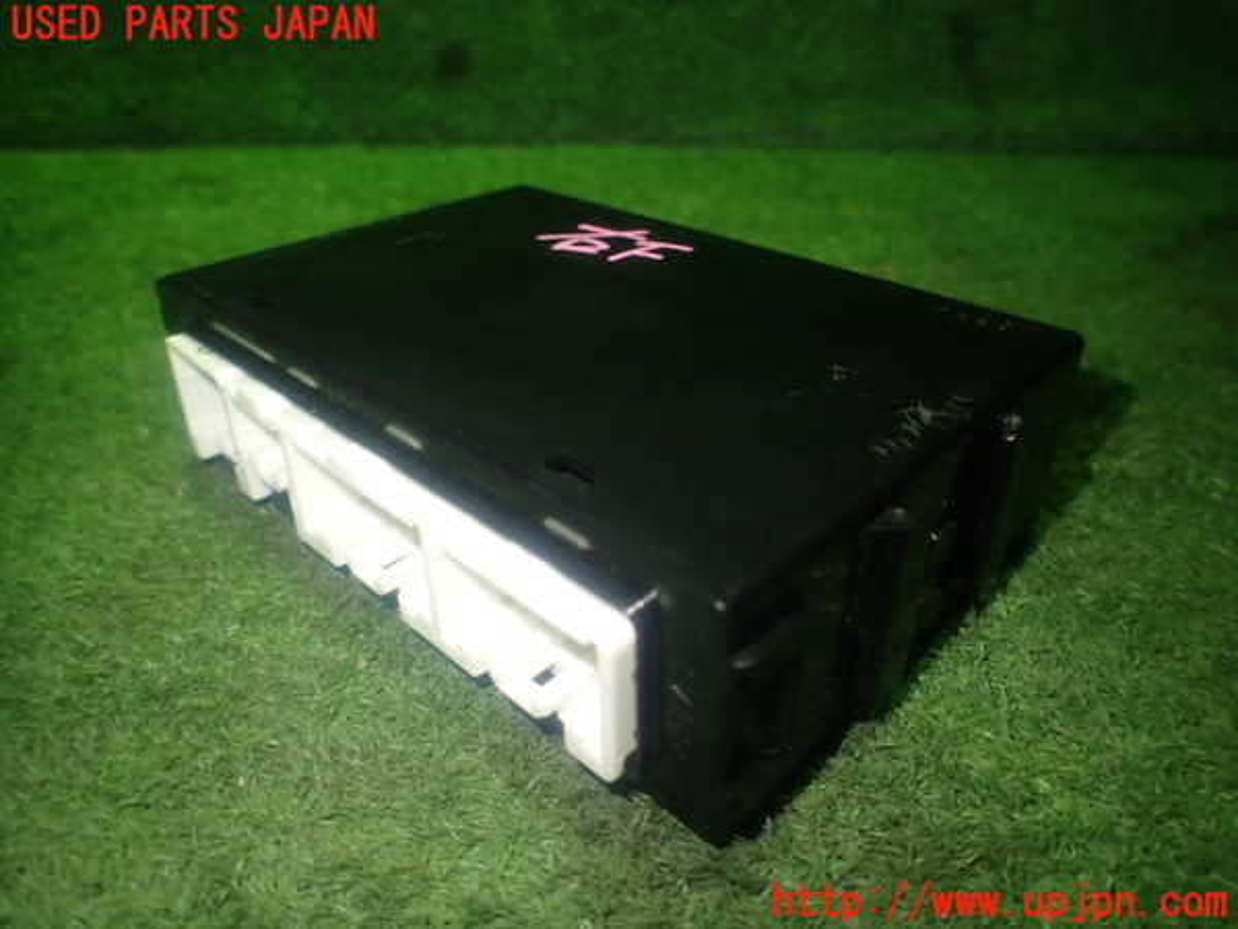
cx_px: 619
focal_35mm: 25
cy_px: 464
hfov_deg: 69.4
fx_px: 894
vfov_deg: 54.9
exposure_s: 1/30
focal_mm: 4.5
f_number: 2
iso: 200
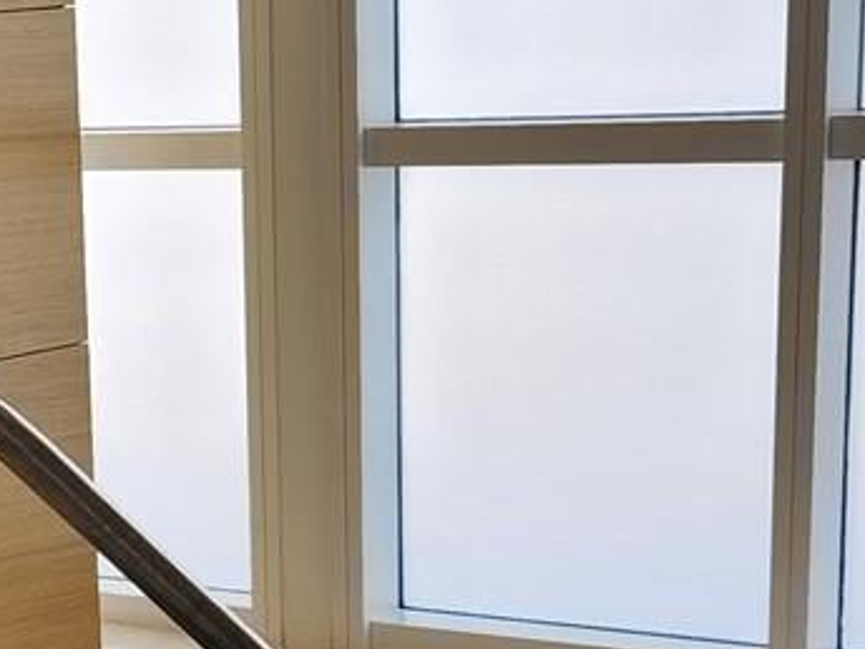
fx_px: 2674
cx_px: -73
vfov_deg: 13.6
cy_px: 657
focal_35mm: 107
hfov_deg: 17.8
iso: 20
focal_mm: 5.4
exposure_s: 1/120
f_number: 1.8
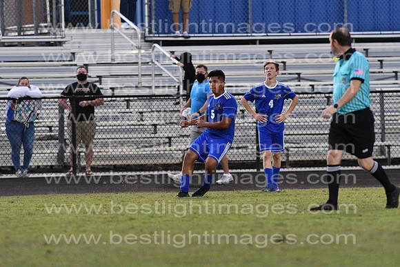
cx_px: 200
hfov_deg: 4.6
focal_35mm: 450
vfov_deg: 3.1
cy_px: 134
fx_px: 5001
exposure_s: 1/800
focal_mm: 300
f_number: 4
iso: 8000
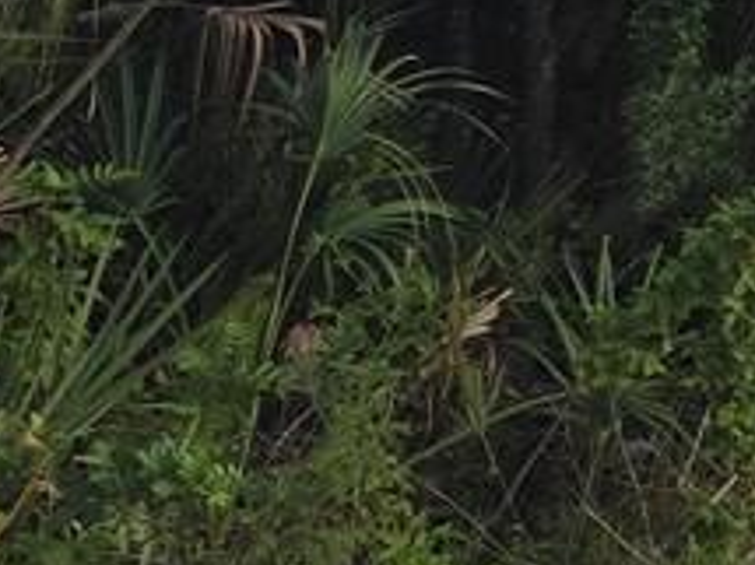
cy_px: -439
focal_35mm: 171
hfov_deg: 9.2
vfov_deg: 8.4
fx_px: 3728
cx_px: 2279
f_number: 1.7
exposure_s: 1/180
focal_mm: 6.3
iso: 64
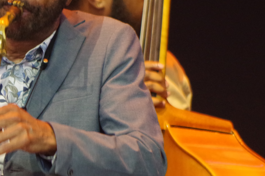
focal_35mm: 1203
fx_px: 8847
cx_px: 31
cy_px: 124
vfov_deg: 1.1
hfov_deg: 1.7
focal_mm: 300
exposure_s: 1/125
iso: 3200
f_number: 5.8
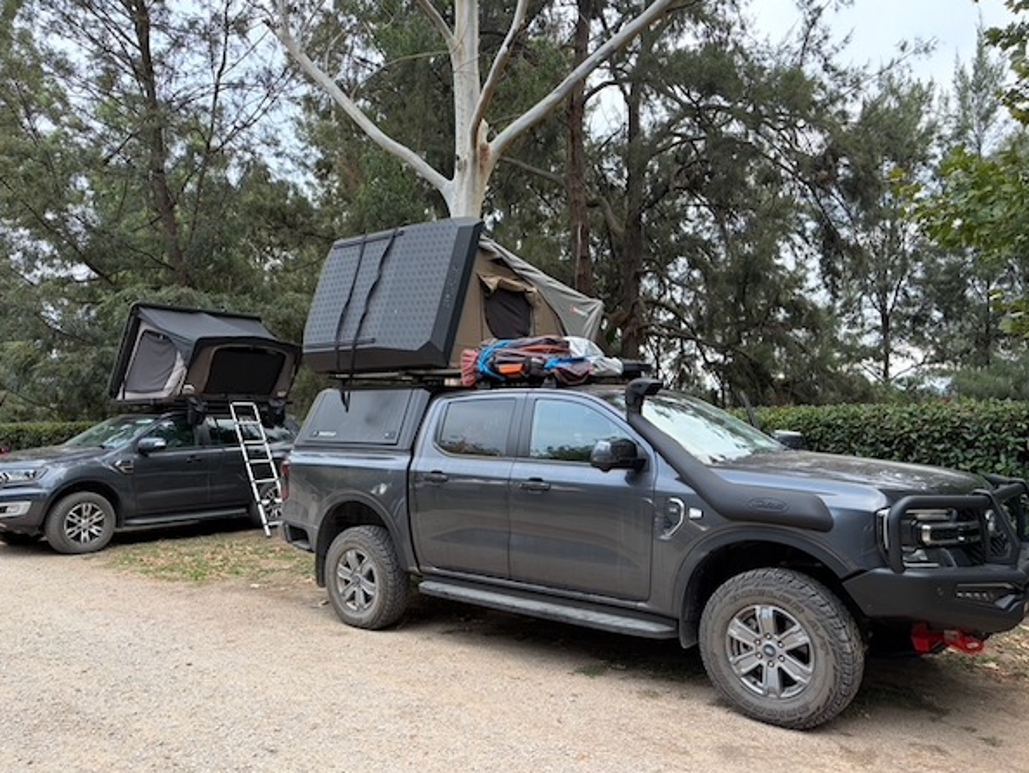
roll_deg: +0.8
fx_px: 833
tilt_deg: +1.1
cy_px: 411
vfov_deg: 49.7
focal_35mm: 28
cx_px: 487
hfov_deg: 63.4
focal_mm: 5.96
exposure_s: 1/121
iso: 64
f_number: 1.6
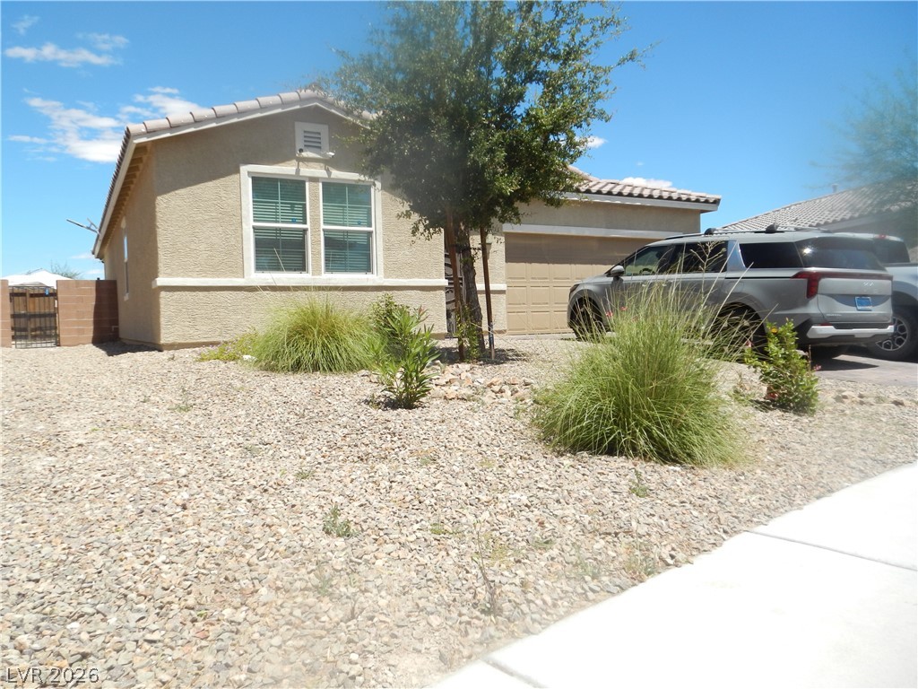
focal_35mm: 25
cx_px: 459
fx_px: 663
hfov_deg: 69.4
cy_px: 344
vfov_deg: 54.9
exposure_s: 1/1250
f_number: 3.2
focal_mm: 4.5
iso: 125
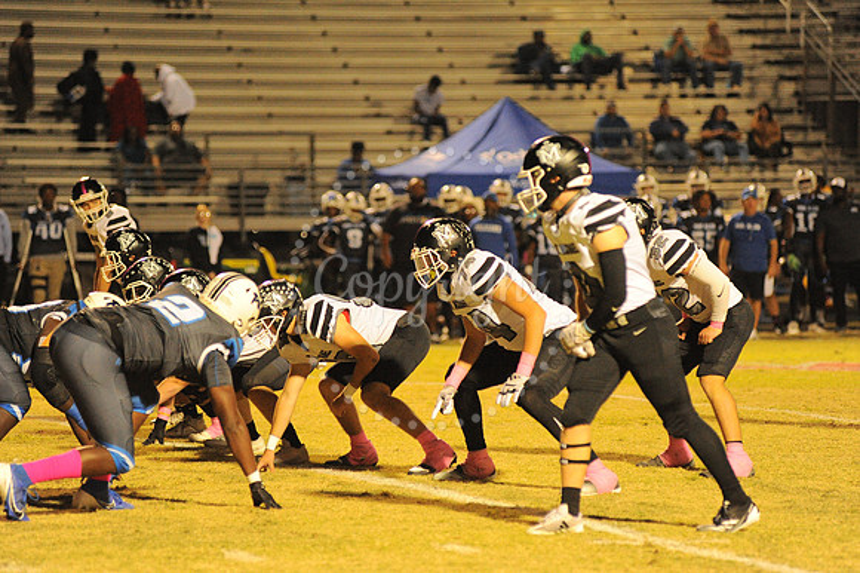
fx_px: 4775
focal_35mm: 200
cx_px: 430
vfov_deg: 6.9
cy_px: 286
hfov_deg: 10.3
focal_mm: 200
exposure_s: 1/320
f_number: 4
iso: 6400
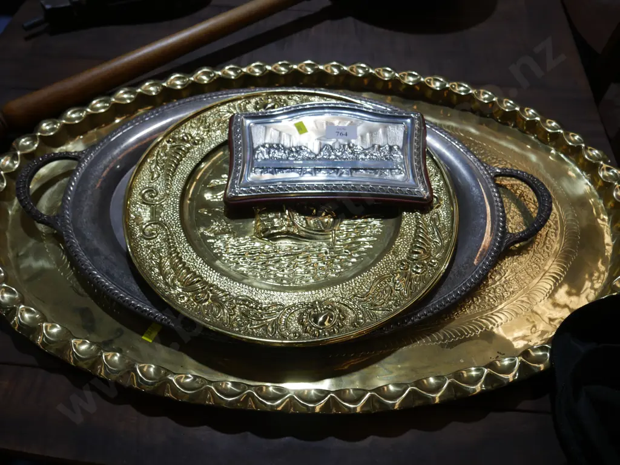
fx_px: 573
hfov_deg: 56.8
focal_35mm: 32
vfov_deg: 44.2
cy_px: 232
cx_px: 310
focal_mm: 16
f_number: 4.5
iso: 200
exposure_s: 1/160
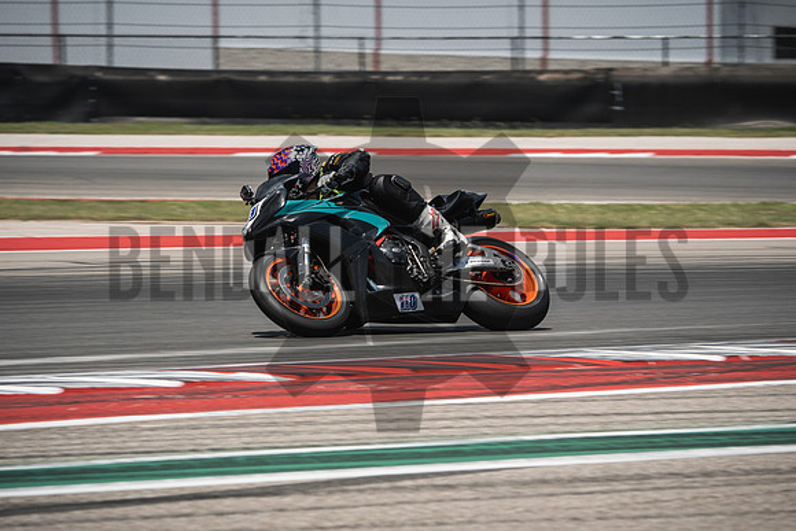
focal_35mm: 300
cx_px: 398
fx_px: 6635
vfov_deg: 4.6
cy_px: 266
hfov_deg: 6.9
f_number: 7.1
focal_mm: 200
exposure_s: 1/400
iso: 160
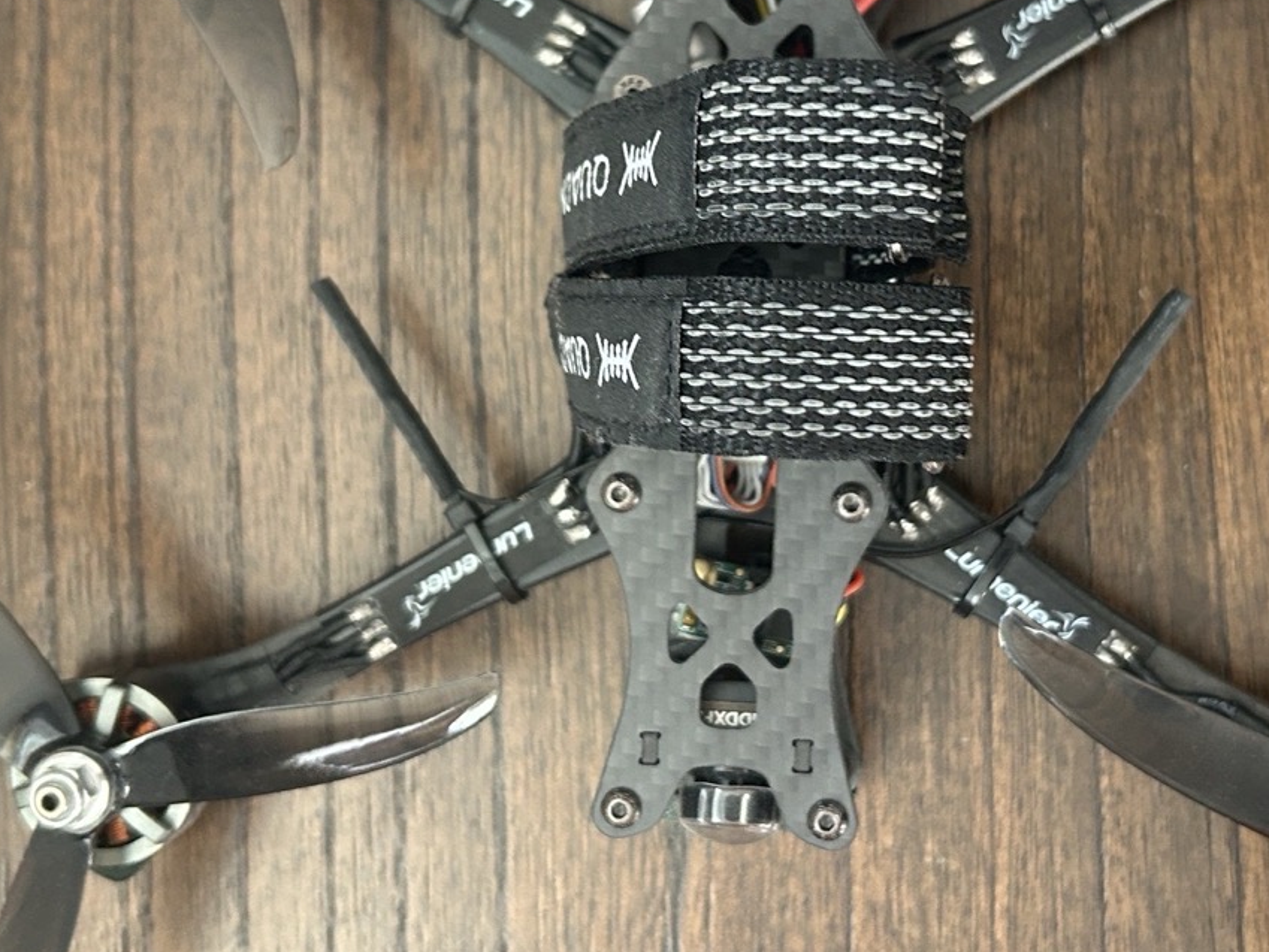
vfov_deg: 29.5
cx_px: 779
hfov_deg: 38.7
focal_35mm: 49
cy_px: 324
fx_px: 1797
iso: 200
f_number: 1.5
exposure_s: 1/60
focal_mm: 5.7
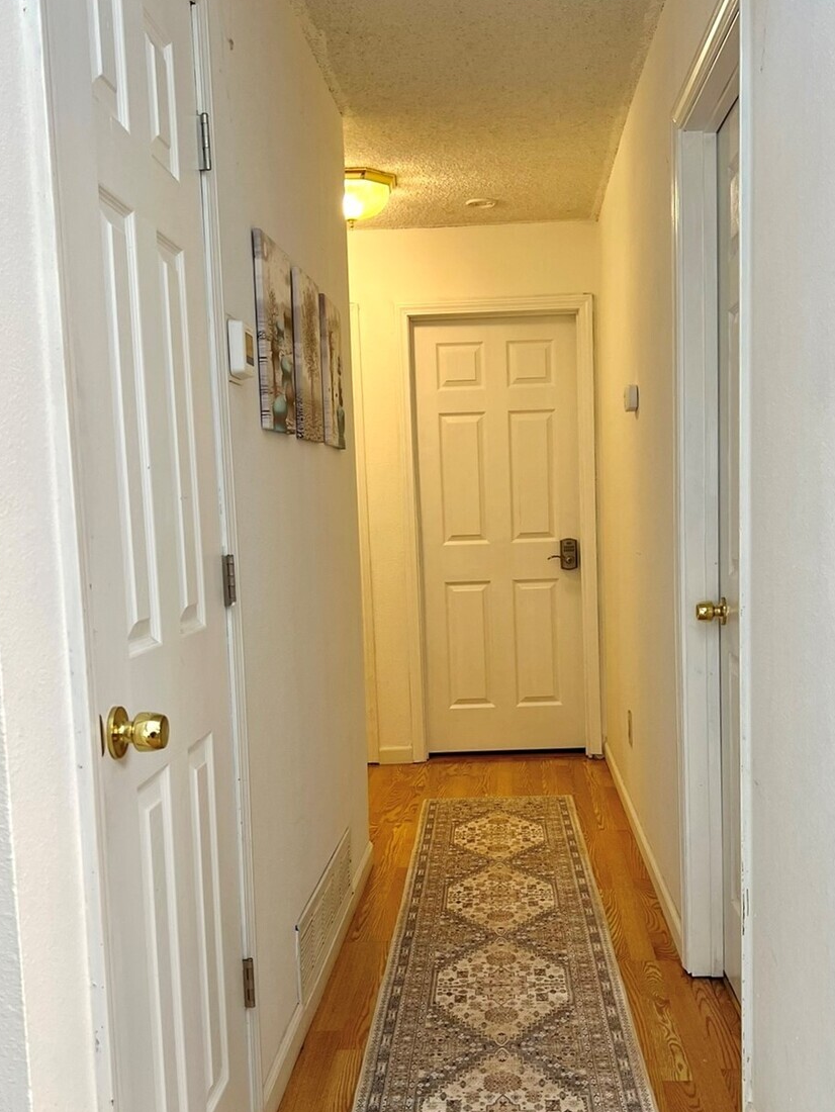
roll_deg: -0.6
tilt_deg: -6.4
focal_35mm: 34
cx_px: 474
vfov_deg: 53.8
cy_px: 623
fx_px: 1093
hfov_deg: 41.7
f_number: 1.5
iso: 125
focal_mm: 5.7
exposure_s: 1/120
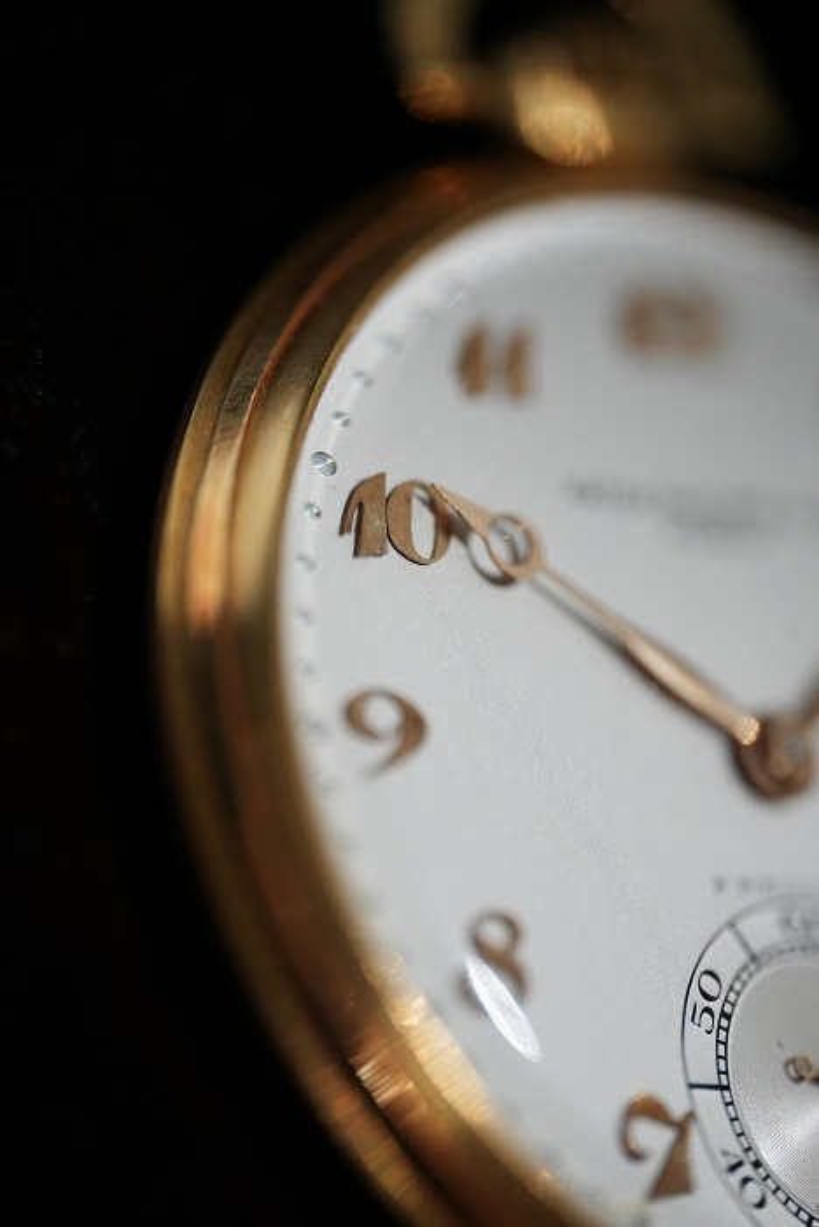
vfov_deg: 19.4
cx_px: 410
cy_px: 614
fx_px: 3579
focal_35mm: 105
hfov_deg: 13.1
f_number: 2.8
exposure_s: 1/250
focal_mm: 105
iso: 1000
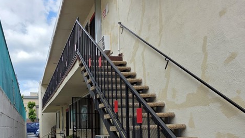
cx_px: 101
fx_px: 221
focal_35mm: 34
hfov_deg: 57.7
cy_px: 121
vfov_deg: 33.0
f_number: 1.7
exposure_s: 1/4650
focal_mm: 6.3
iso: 80
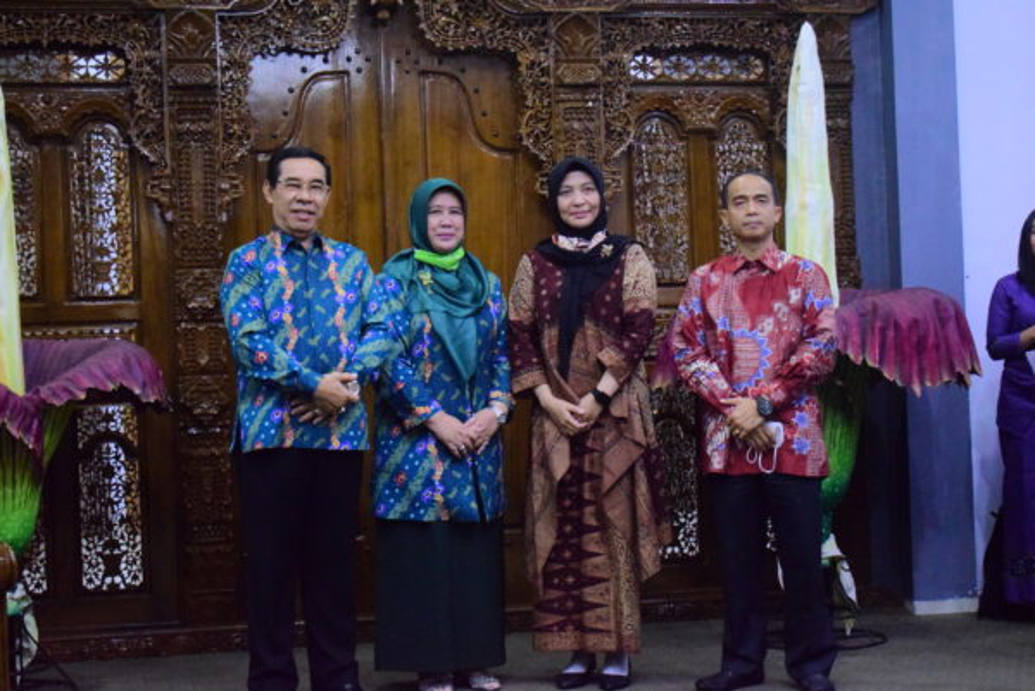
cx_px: 518
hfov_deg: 31.9
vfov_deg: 21.6
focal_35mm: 63
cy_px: 346
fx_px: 1813
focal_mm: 42
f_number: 5
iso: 8000
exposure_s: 1/60
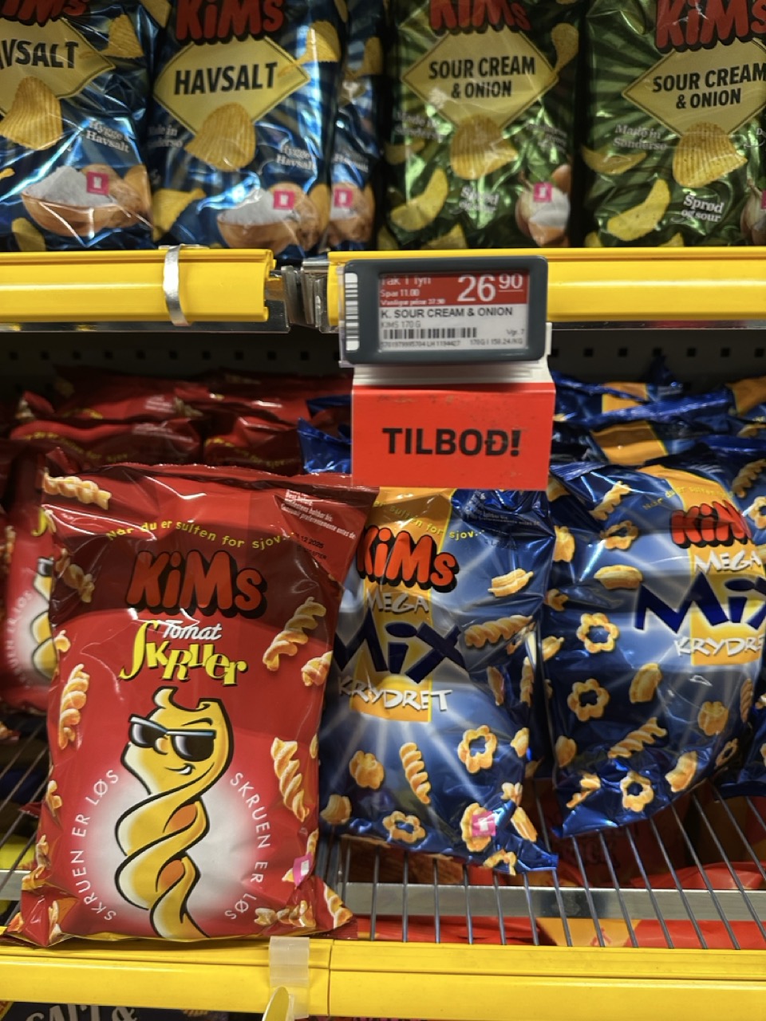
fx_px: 708
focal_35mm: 24
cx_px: 383
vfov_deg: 71.6
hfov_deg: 56.8
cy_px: 510
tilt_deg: -21.0
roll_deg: -0.3
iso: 250
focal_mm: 6.86
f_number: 1.78
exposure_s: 1/81
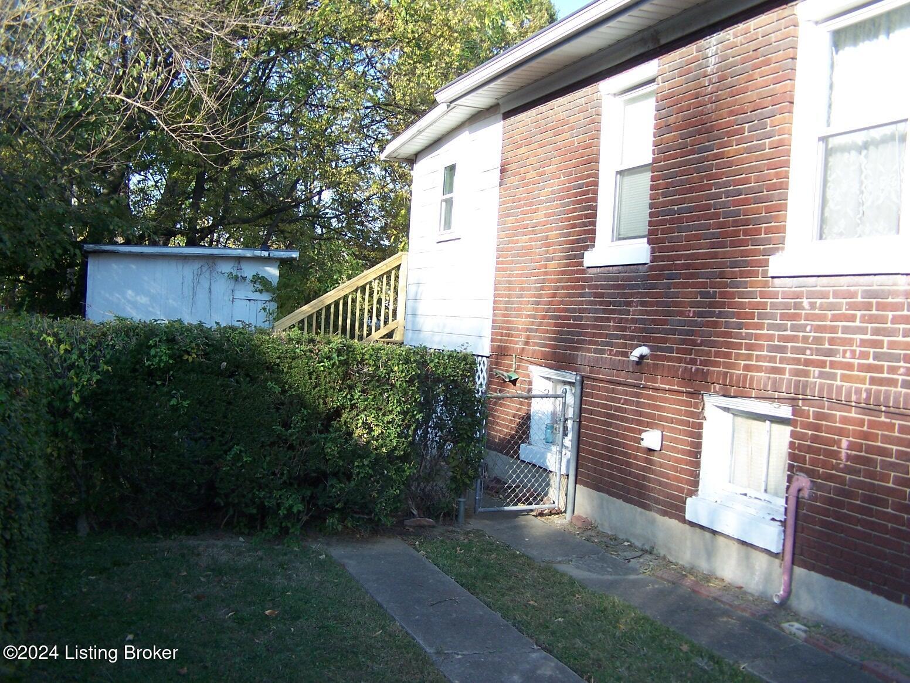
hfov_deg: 37.5
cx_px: 455
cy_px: 342
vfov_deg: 28.6
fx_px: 1341
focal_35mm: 51
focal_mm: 8.5
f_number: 3
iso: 80
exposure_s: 1/250
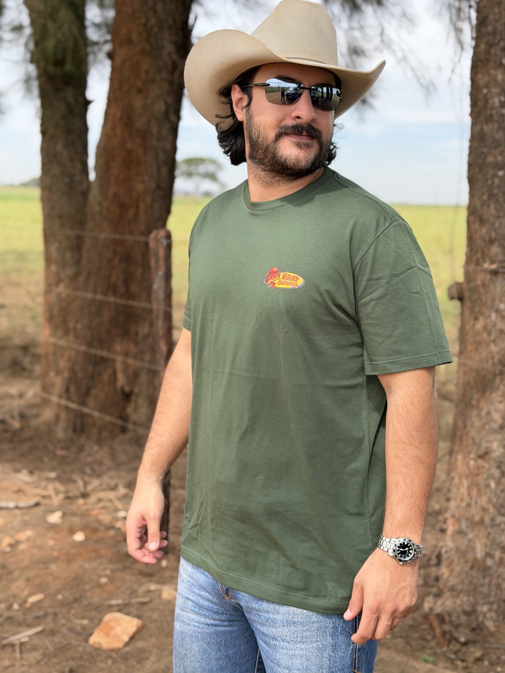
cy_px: 288
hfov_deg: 26.1
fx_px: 1089
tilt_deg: -3.8
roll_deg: -1.2
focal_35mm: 56
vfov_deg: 34.3
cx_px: 289
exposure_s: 1/2273
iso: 100
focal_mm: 6.76
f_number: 1.78
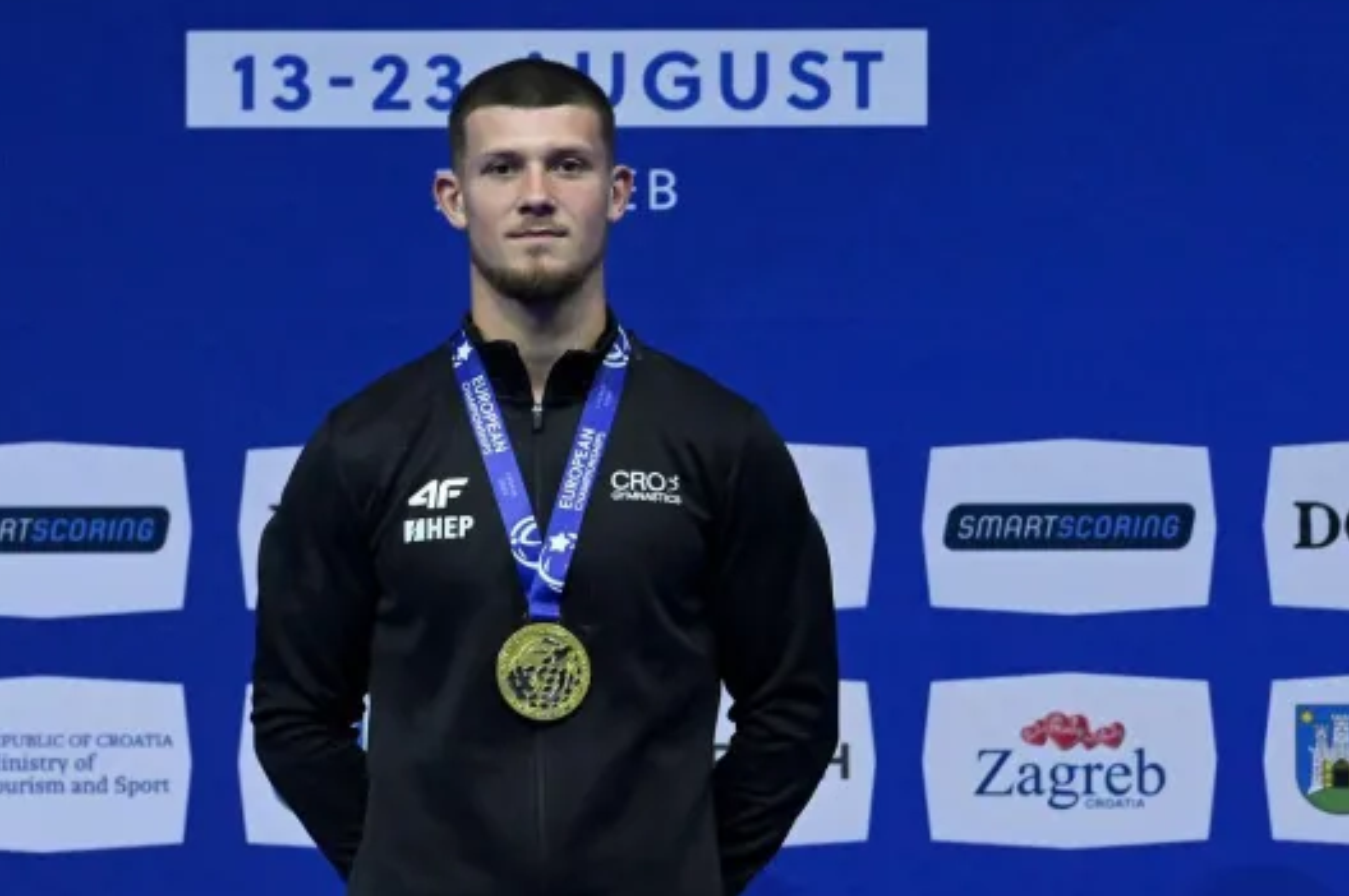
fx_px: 10782
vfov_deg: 4.8
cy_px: 424
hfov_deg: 7.2
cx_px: 562
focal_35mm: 288
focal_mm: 200
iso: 6400
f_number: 4
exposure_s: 1/800
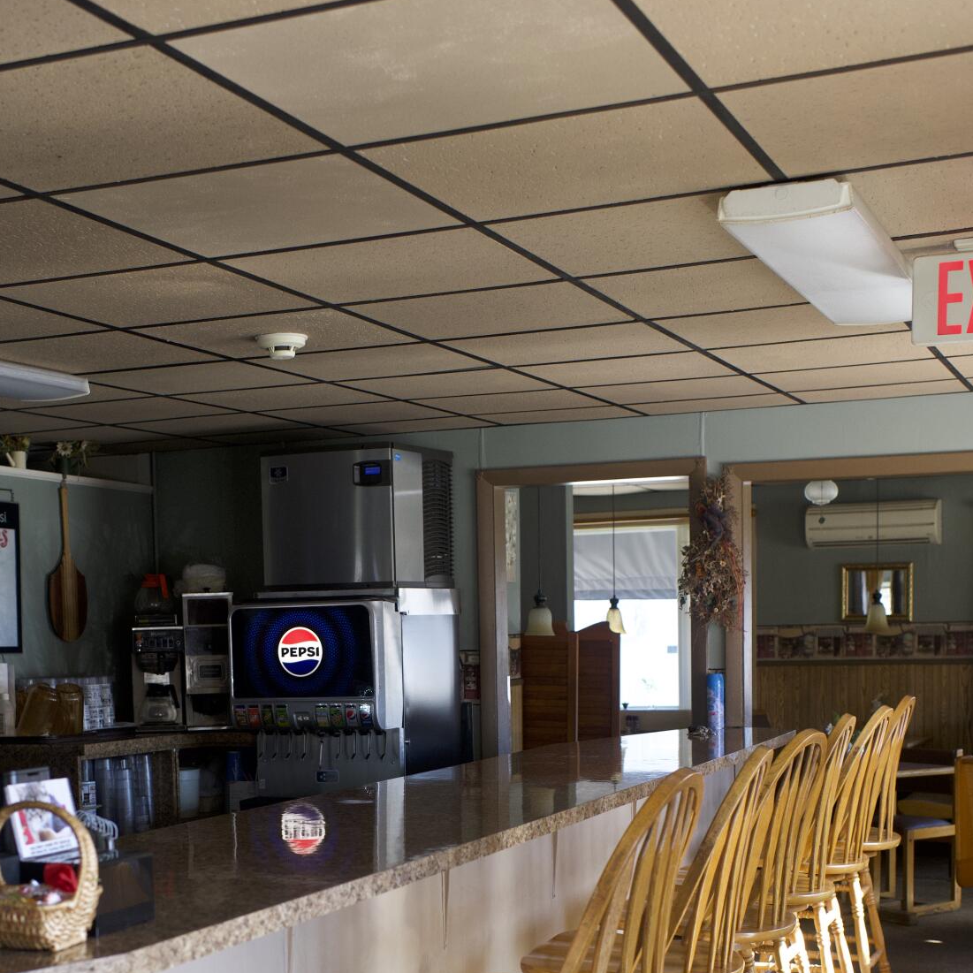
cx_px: 404
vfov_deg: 30.8
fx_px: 1717
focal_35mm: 54
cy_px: 779
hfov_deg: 31.6
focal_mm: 35
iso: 1800
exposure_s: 1/400
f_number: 3.5
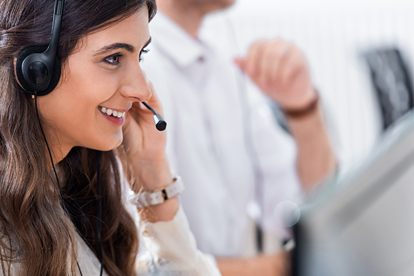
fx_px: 2819
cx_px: 166
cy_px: 130
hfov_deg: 8.4
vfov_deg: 5.6
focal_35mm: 245
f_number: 3.5
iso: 200
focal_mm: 180
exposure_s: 1/200
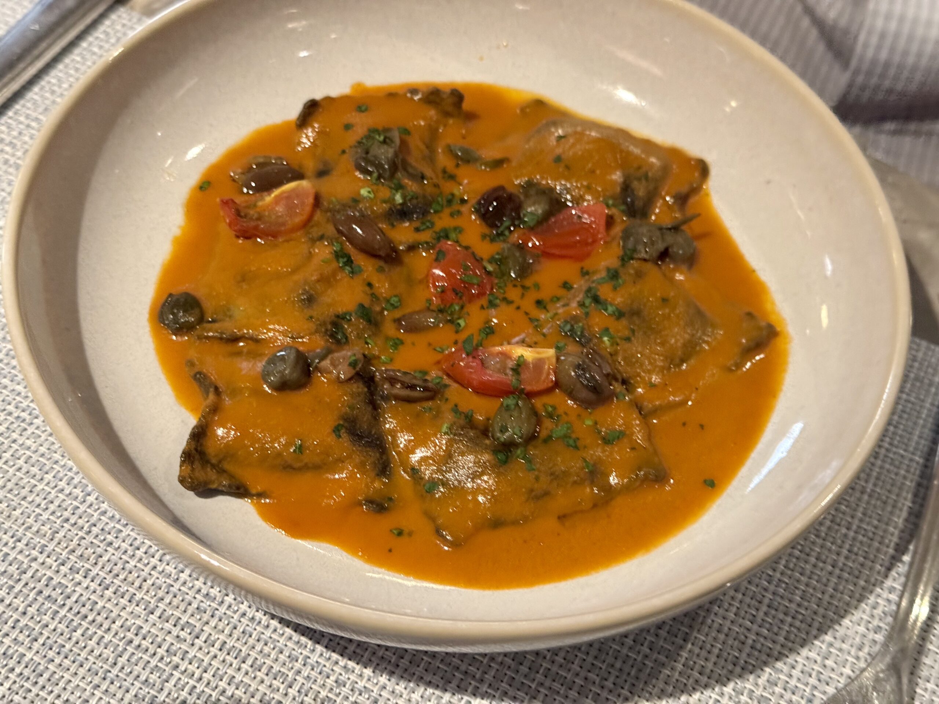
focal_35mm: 48
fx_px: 1302
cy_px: 352
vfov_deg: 30.3
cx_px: 470
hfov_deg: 39.7
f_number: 1.78
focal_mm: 6.76
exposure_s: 1/33
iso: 500
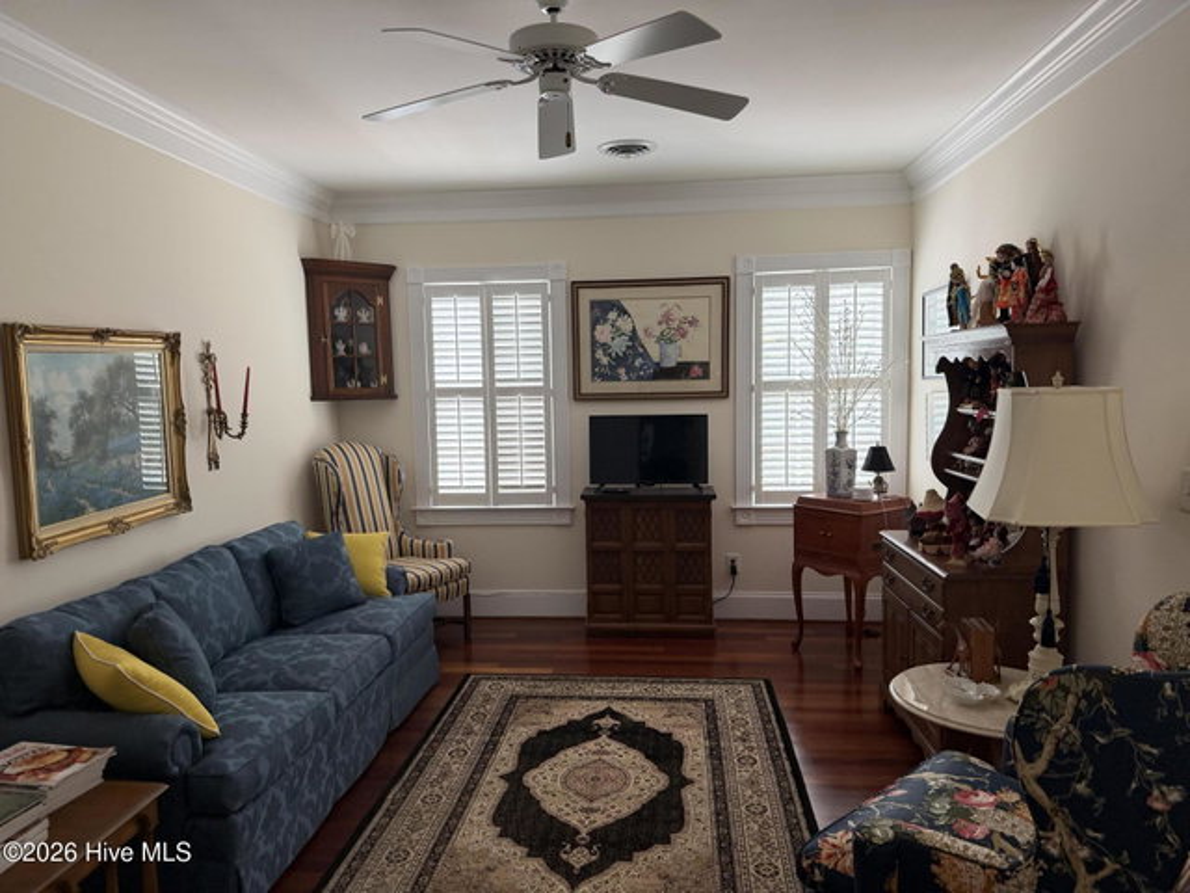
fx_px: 825
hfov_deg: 71.6
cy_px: 446
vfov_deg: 56.8
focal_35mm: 24
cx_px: 595
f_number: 1.78
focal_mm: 6.76
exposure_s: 1/106
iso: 200
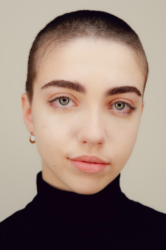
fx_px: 367
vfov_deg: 37.5
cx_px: 83
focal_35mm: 53
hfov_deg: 25.5
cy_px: 125
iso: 400
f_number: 4
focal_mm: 35
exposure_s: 1/320
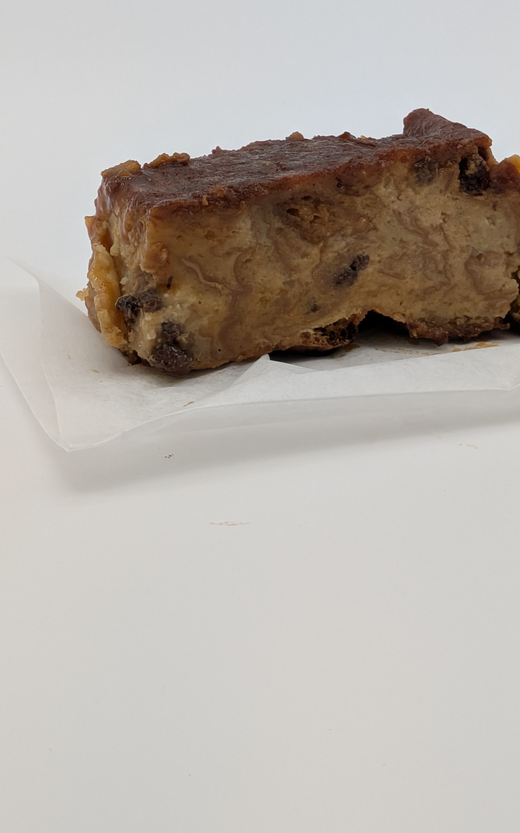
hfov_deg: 16.5
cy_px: 239
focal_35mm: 79
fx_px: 1792
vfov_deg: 25.9
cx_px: 337
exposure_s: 1/490
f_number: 1.89
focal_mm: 5.43
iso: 52
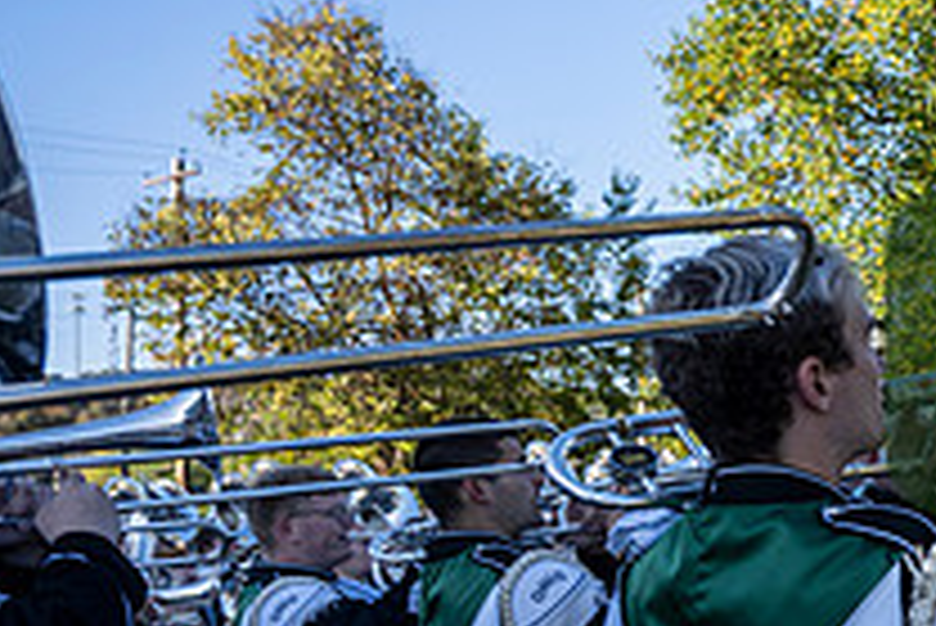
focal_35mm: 67
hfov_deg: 25.7
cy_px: 399
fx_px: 1743
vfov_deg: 20.3
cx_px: 1224
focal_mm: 24
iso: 125
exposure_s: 1/500
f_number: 4
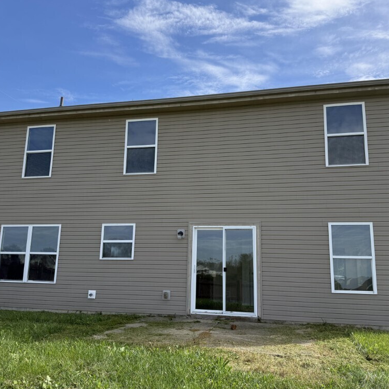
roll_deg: -1.0
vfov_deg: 55.6
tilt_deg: +12.0
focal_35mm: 29
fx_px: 369
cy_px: 198
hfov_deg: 55.6
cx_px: 194
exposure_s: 1/3145
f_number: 1.78
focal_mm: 6.76
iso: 100
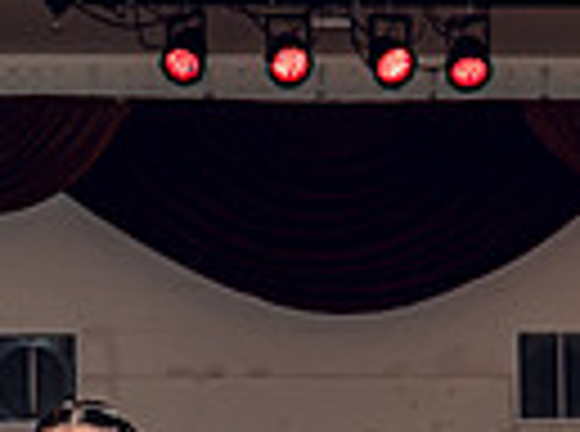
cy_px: 968
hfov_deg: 12.8
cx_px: 53
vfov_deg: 8.9
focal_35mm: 153
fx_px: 2556
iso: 200
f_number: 2.8
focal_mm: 26
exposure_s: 1/125
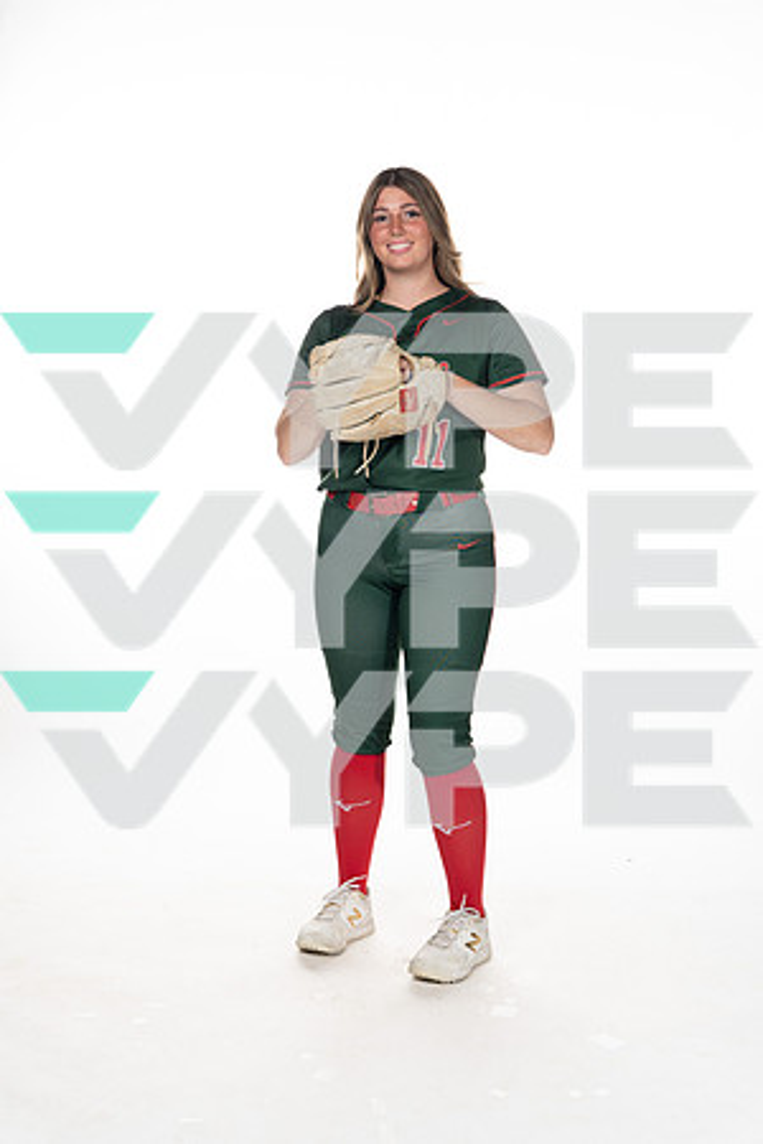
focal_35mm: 50
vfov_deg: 39.6
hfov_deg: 27.0
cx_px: 382
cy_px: 572
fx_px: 1589
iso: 400
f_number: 6.3
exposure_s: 1/250
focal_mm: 50
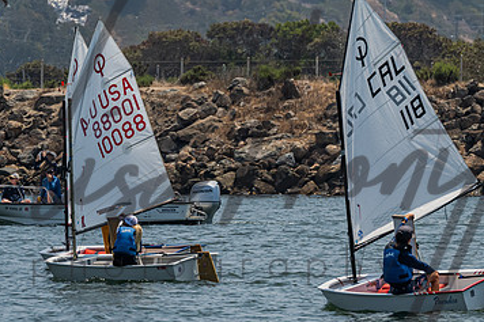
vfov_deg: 3.6
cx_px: 441
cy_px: 127
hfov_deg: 5.4
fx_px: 5133
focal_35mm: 382
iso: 320
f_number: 7.6
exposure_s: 1/2000
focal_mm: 165
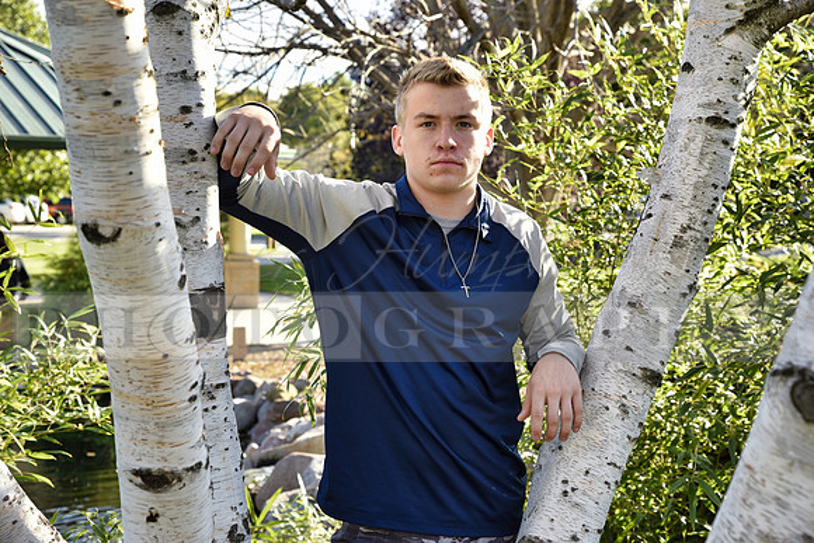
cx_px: 407
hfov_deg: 34.5
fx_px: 1312
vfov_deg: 23.4
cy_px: 272
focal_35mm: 58
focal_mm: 58
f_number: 6.3
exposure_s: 1/160
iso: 200
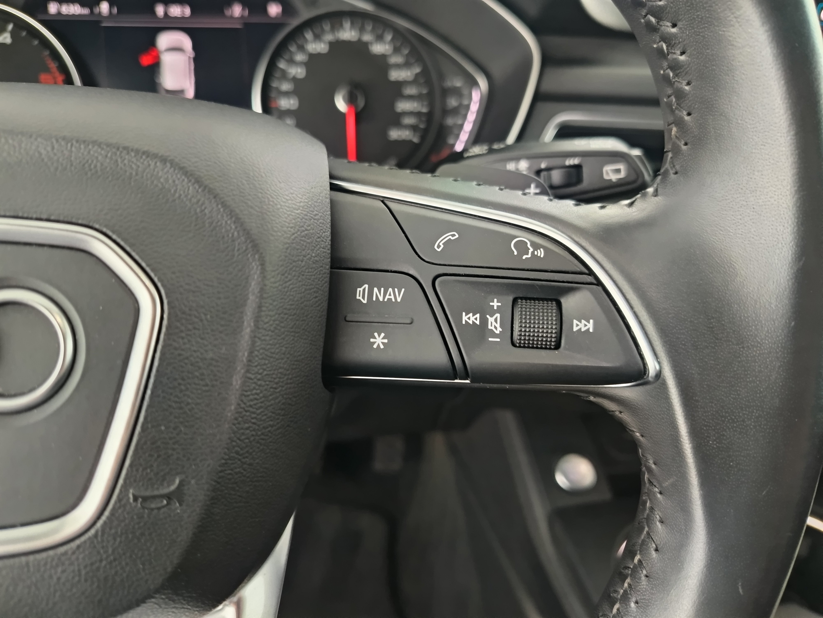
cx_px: 412
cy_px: 309
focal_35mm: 24
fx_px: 571
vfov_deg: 56.8
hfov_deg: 71.6
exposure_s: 1/25
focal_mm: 5.31
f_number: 1.7
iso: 976
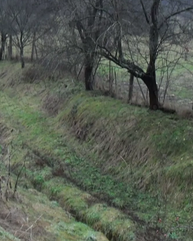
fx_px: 535
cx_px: 51
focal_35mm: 75
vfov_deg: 25.4
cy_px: 135
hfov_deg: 20.3
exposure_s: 1/45
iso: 100
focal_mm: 5.7
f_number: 3.7
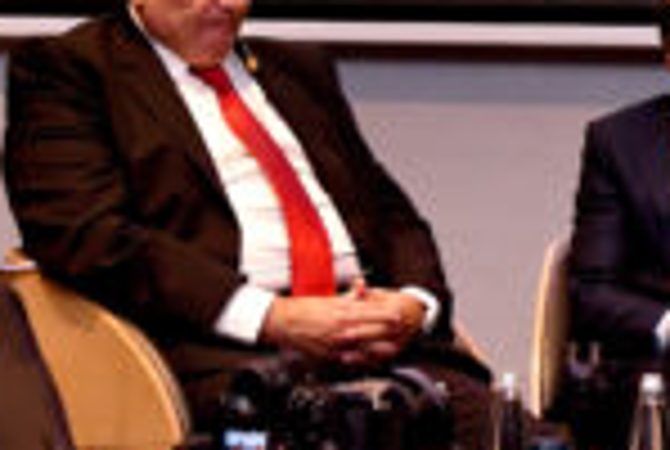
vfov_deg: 7.4
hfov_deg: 10.8
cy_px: -58
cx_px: 940
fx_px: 3450
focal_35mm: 185
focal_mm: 24
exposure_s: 1/250
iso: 1000
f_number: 2.8
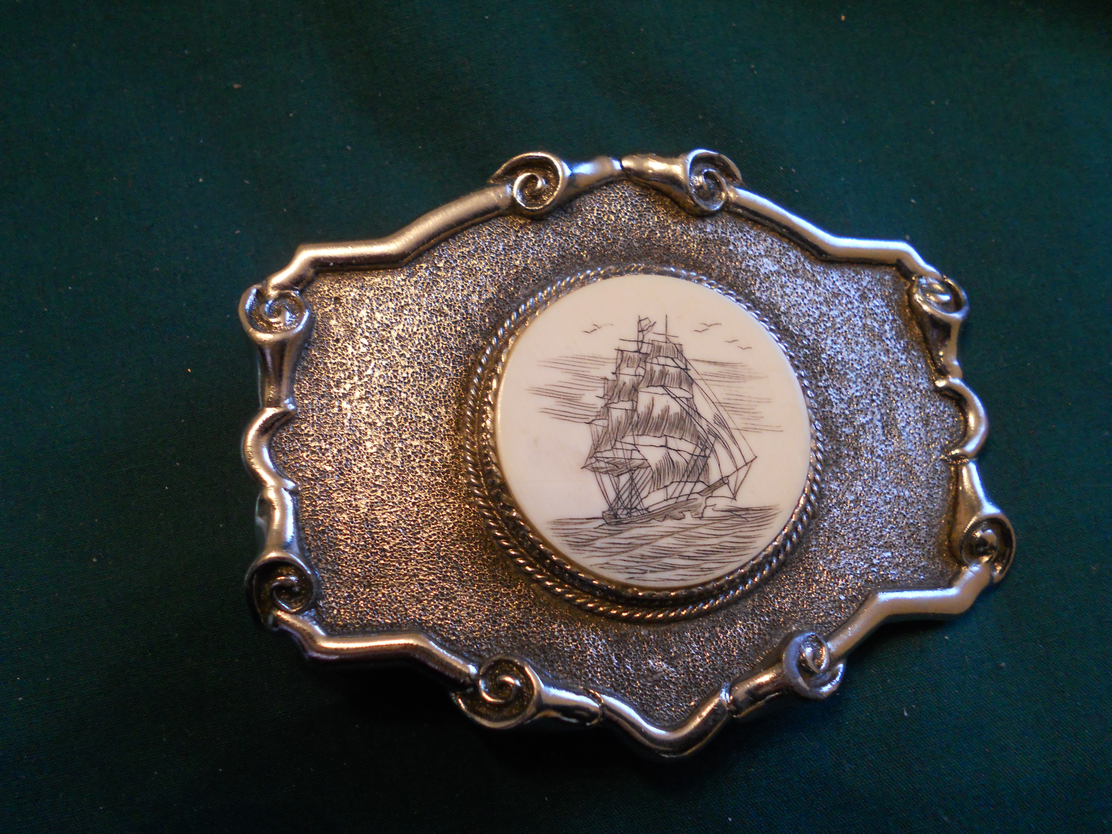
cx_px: 556
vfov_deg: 44.2
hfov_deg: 56.8
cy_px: 417
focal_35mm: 32
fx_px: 1028
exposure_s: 1/30
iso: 250
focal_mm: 5.8
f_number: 3.5
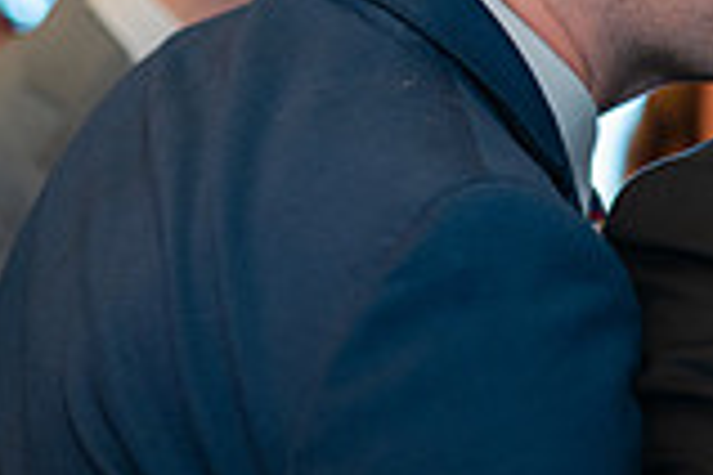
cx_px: 794
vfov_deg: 10.7
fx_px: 2535
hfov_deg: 15.6
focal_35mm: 128
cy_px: 168
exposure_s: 1/100
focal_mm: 35
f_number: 2
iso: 250
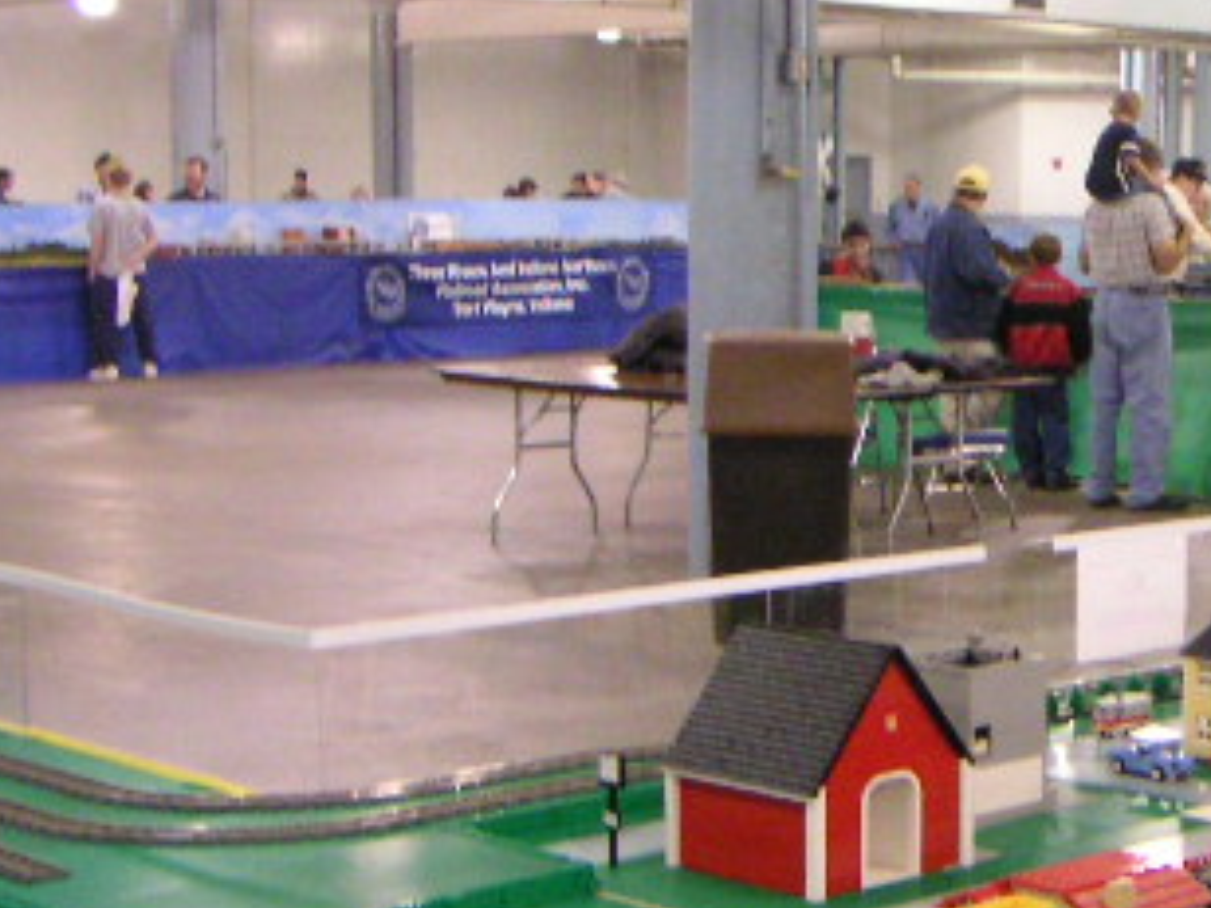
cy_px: 590
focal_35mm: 77
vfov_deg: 19.1
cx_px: 1164
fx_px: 2694
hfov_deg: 24.4
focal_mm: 4.8
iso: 400
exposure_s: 1/30
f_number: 2.8
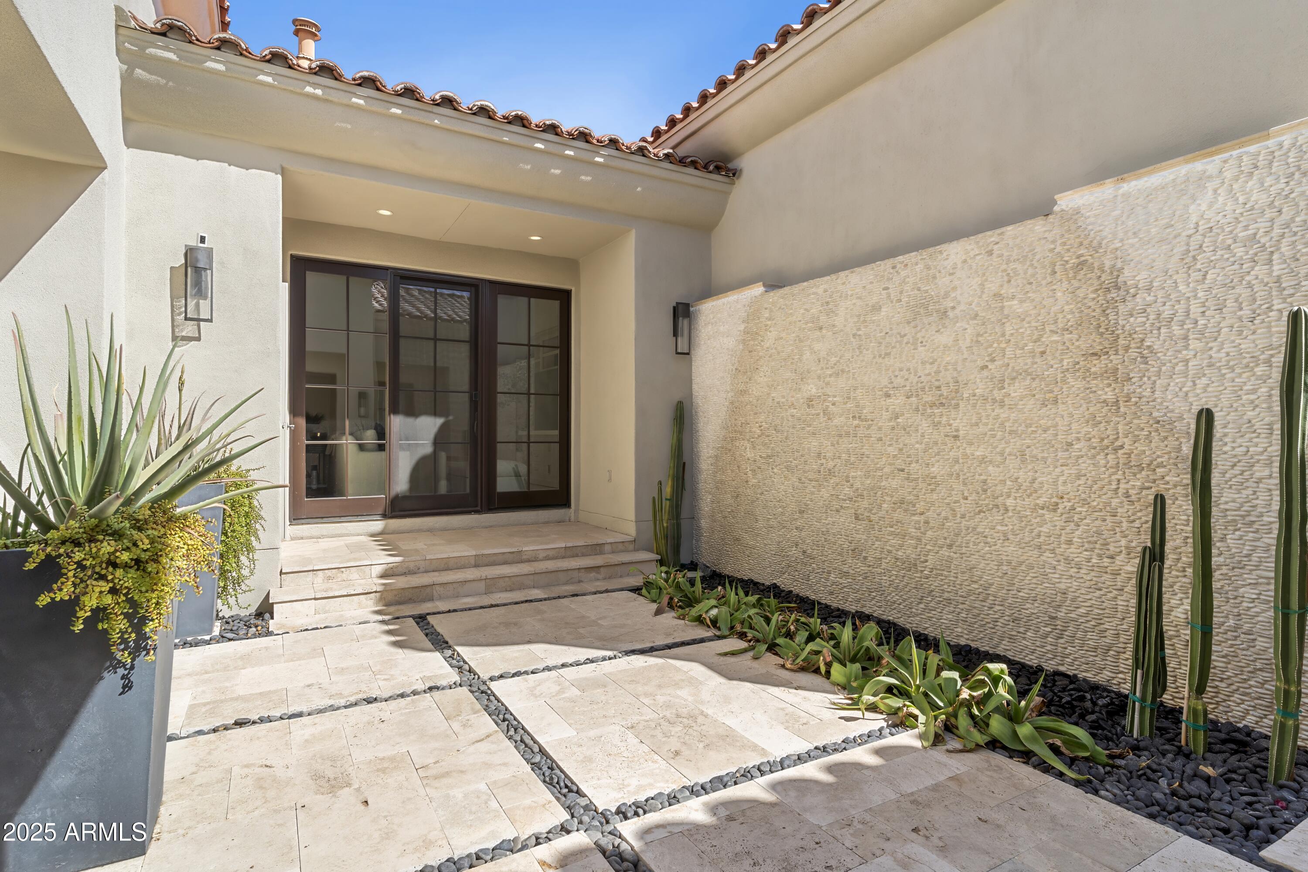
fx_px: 618
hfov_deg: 93.3
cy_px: 436
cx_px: 654
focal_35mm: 17
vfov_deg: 70.4
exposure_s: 1/640
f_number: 8
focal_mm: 17
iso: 400
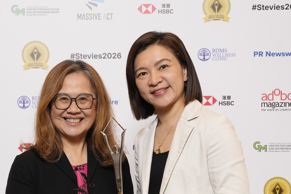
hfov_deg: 16.3
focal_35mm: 125
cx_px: 96
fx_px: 1012
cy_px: 150
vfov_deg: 10.9
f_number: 5.6
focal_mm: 67.1
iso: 800
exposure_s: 1/100
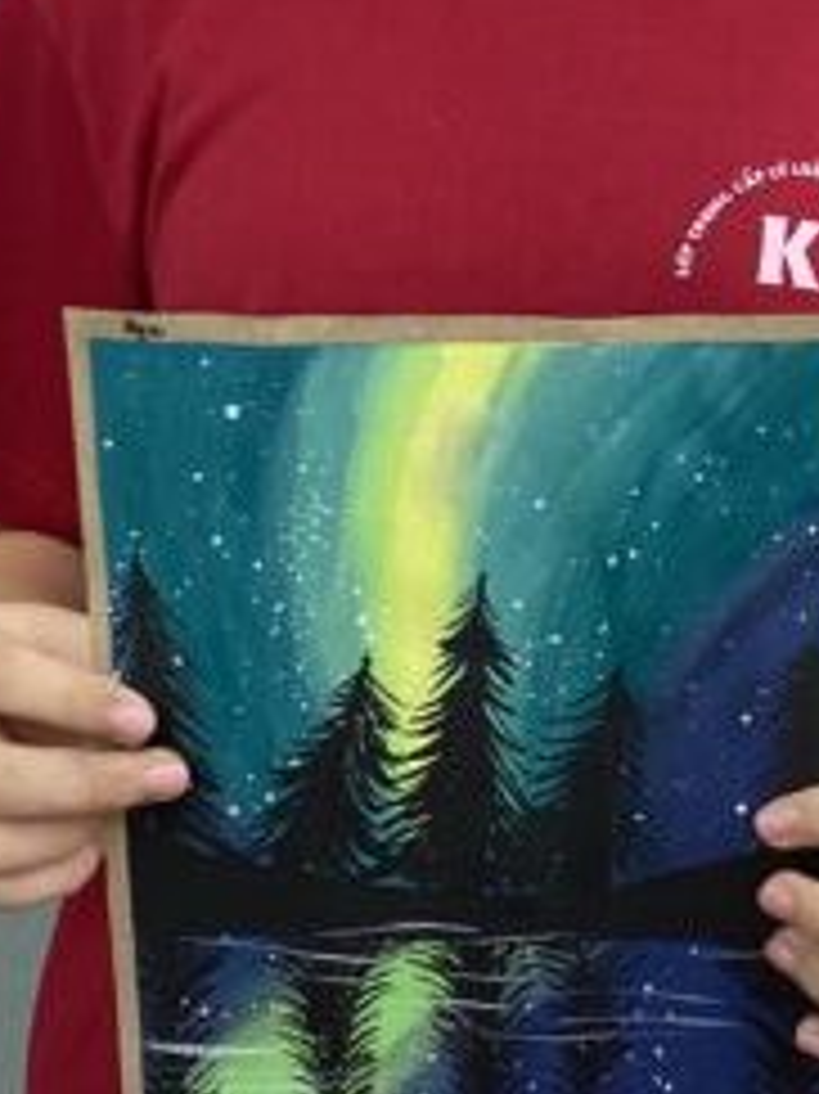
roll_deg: -1.7
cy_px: 252
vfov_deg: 18.3
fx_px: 3378
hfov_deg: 13.8
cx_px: 536
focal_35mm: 107
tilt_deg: -10.1
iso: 100
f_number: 1.8
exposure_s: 1/100
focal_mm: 4.25
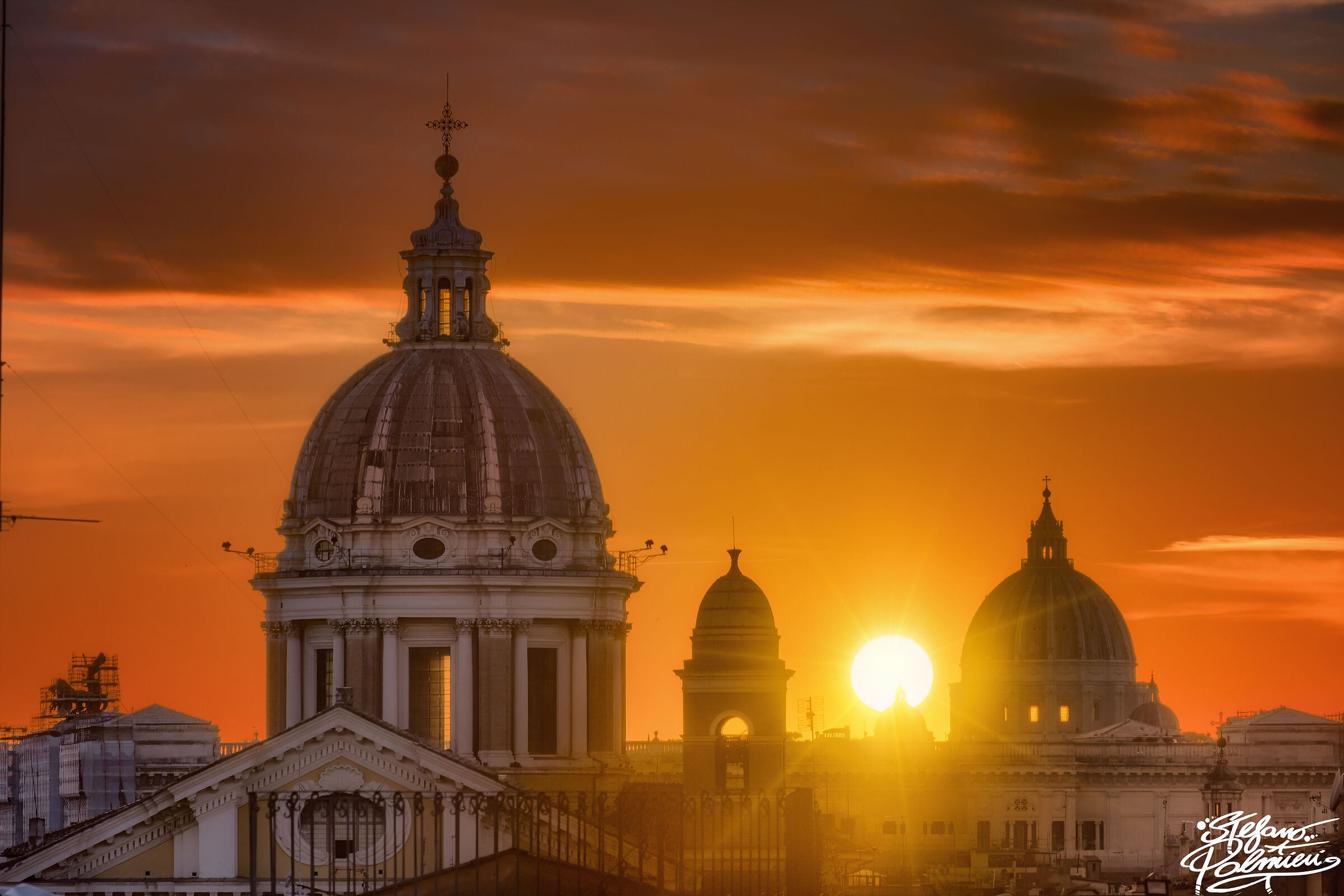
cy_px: 448
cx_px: 672
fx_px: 7914
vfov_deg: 6.5
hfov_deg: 9.7
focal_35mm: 212
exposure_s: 1/20
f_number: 8
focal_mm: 141.3
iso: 200
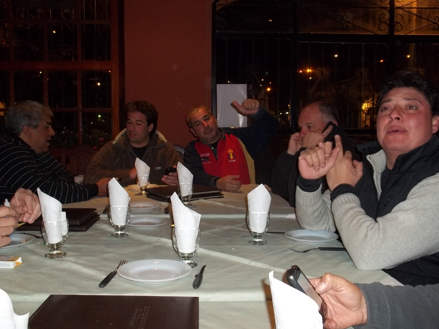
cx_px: 218
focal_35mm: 34
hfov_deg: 54.0
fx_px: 431
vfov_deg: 41.8
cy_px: 160
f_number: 3.3
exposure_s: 1/30
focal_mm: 5.9
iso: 160
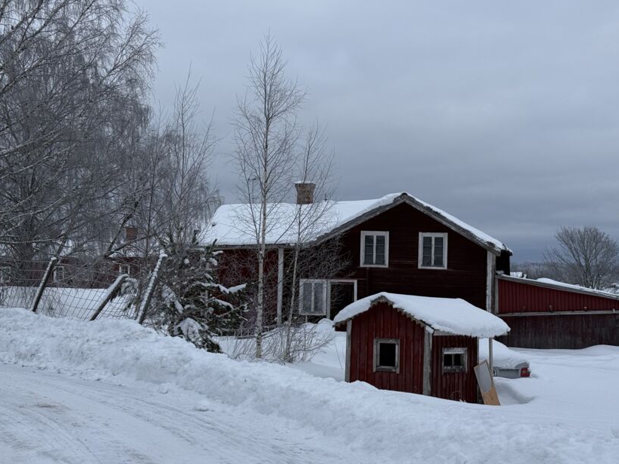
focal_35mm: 56
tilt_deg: +3.3
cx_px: 351
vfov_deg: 26.1
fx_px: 1001
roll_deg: +0.1
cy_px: 218
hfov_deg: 34.3
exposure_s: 1/1883
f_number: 1.78
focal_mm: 6.76
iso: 64
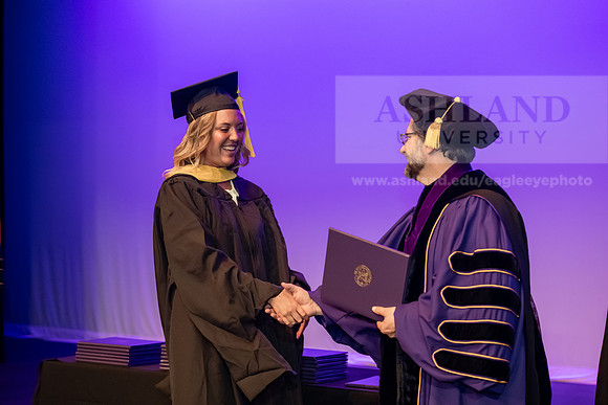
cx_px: 304
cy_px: 202
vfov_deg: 17.1
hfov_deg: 25.4
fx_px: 1351
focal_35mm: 80
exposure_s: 1/200
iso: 3200
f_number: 4
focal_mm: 80
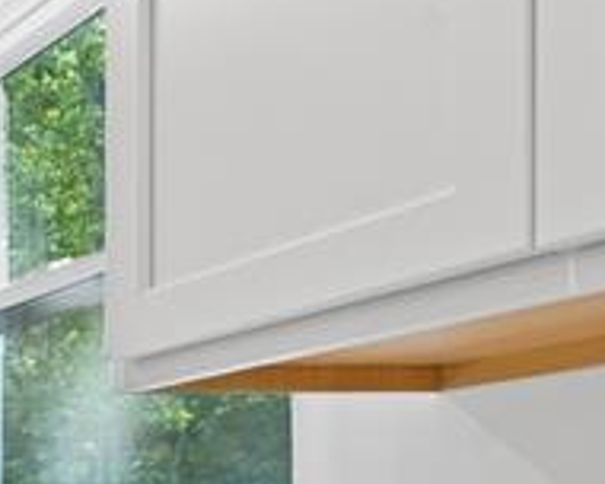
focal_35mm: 71
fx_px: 1271
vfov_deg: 20.2
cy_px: 581
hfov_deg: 16.4
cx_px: -742
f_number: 9
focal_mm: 14
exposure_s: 1.3
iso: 80
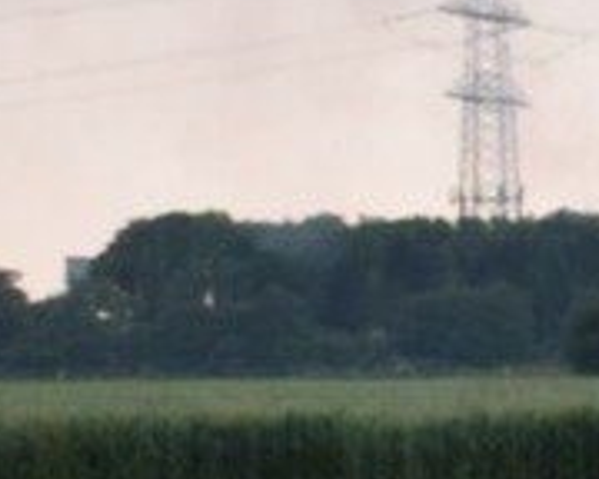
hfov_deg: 4.6
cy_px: 531
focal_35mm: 375
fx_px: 6648
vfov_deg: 4.1
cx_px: 2529
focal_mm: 30
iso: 400
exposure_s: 1/250
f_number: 8
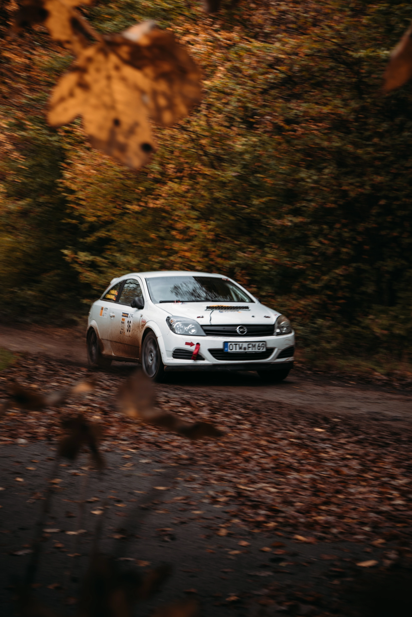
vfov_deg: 28.8
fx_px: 1202
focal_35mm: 70
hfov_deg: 19.5
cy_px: 308
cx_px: 206
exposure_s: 1/60
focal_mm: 70
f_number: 8
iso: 125
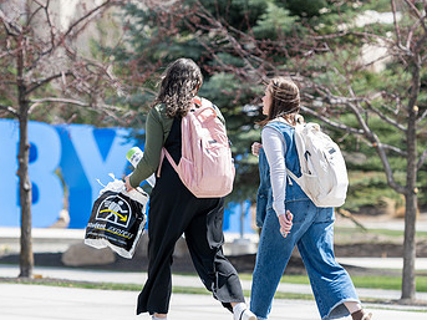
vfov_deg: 7.0
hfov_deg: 9.3
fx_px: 2627
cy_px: 200
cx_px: 219
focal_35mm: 213
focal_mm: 122
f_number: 2.8
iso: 80
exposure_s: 1/800
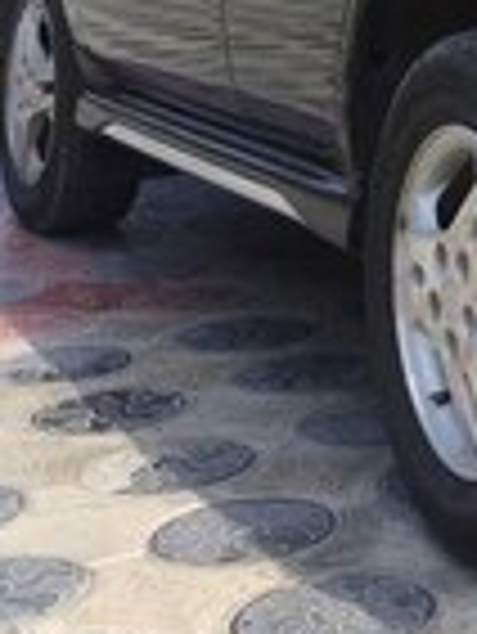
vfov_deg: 17.4
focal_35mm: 102
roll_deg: -0.1
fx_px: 1871
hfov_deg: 13.3
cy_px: -310
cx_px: 819
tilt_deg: +1.5
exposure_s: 1/581
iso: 32
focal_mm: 4.15
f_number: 2.2
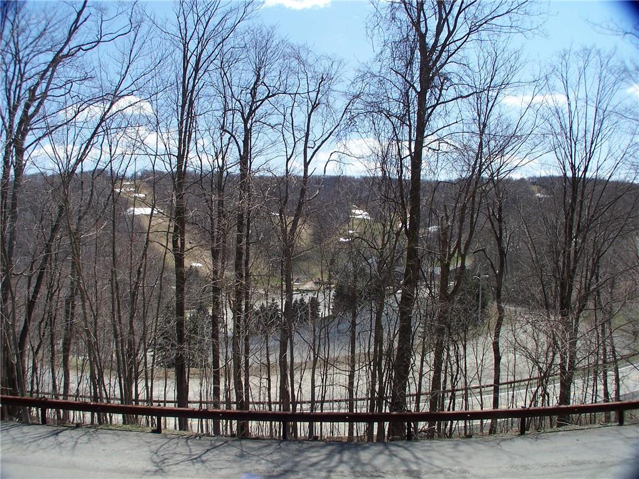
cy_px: 240
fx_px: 701
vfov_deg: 37.7
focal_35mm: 38
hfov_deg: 49.0
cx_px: 320
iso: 80
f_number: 4
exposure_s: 1/750
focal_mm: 6.3
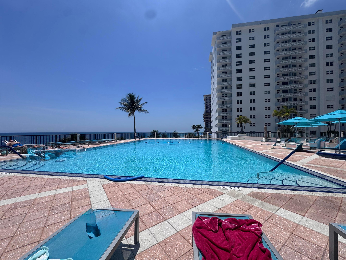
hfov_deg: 102.1
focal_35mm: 14
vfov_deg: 85.7
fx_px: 140
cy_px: 130
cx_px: 173
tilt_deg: +0.2
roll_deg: -0.3
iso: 32
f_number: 2.2
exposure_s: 1/3906
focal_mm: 2.22
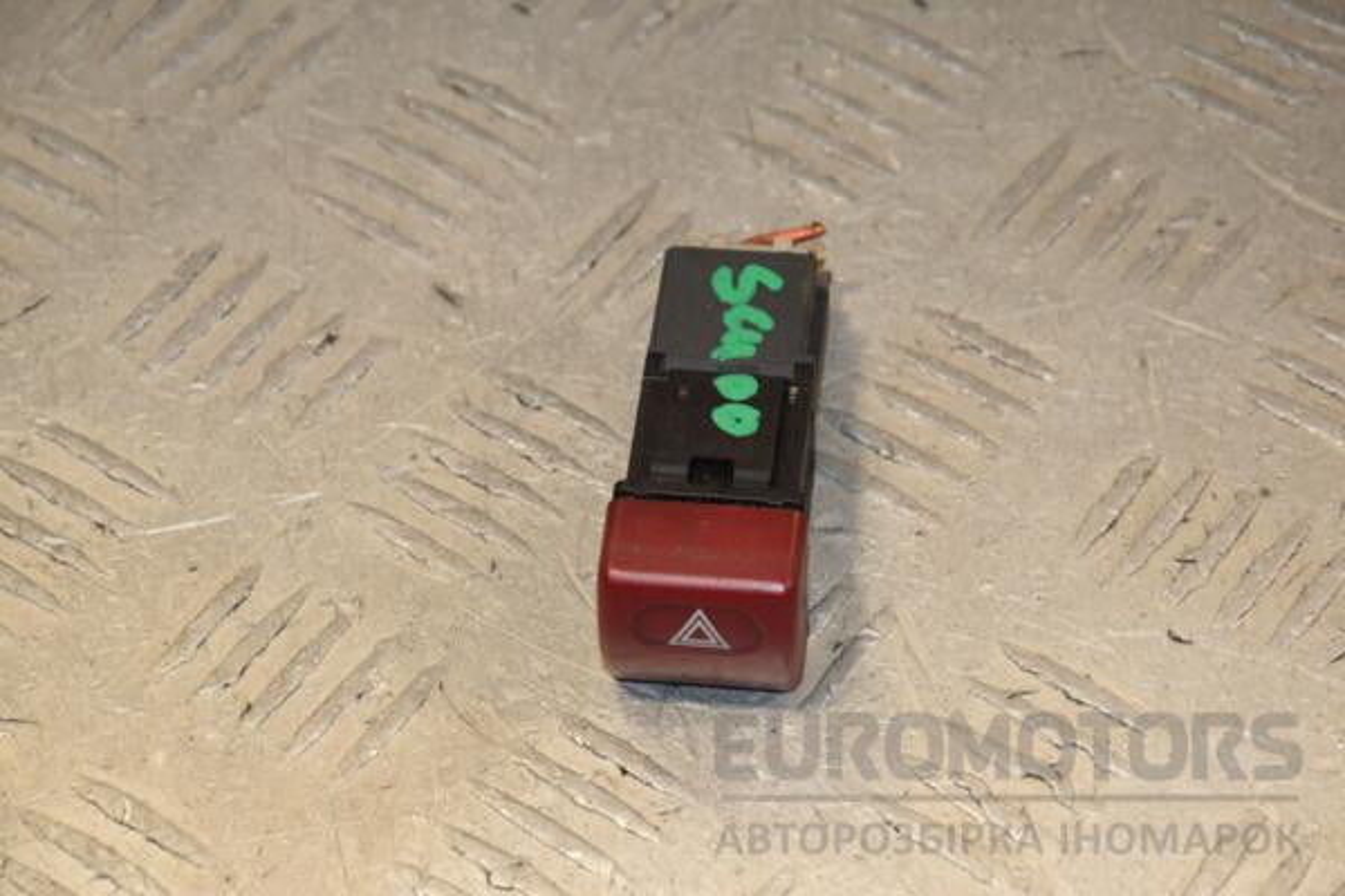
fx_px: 5884
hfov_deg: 13.0
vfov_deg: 8.7
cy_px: 448
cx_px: 672
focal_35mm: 158
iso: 800
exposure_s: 1/200
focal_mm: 105
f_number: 9
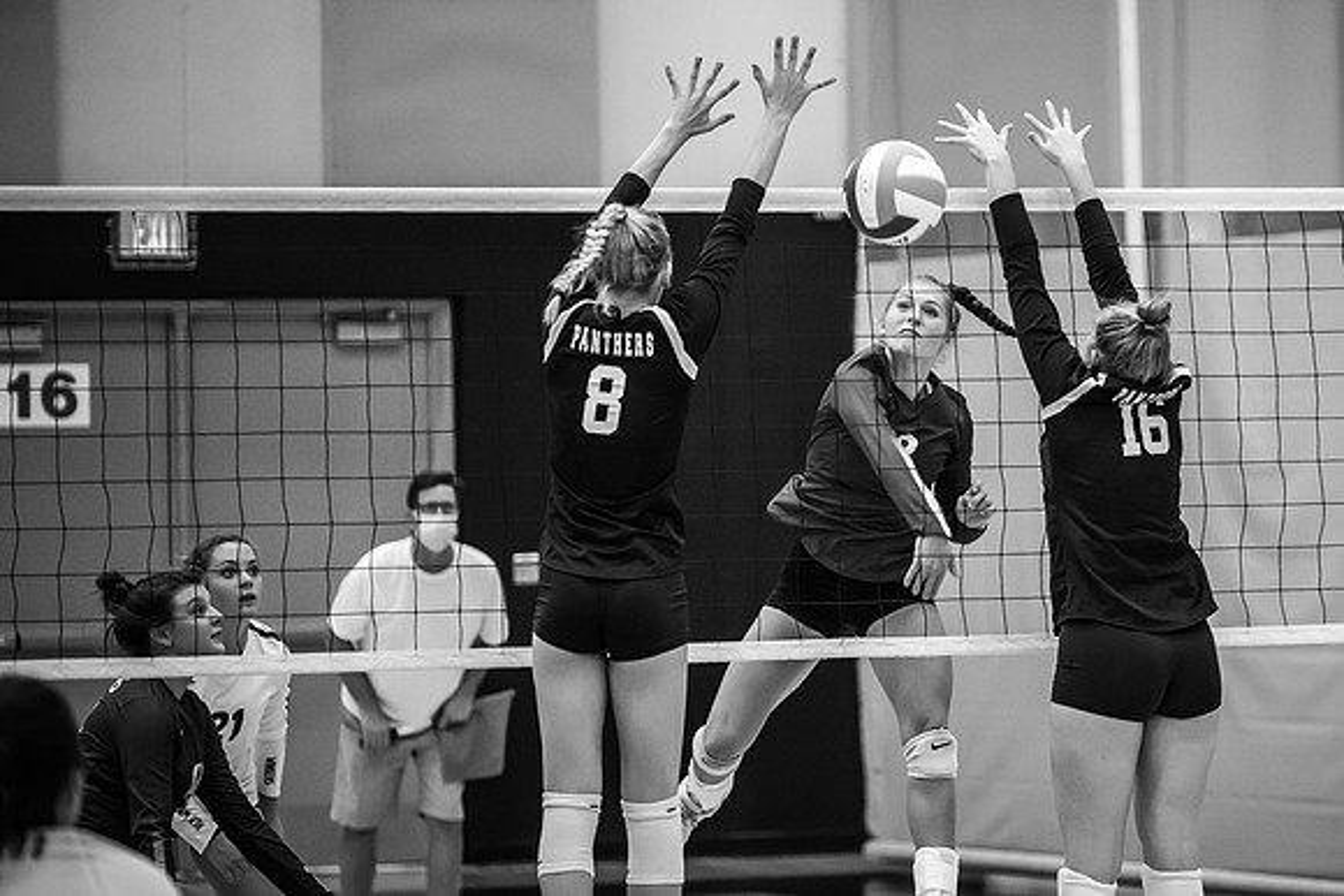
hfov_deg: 10.2
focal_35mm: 200
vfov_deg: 6.9
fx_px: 7483
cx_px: 958
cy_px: 457
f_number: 2.8
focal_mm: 135
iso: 8000
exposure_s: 1/800
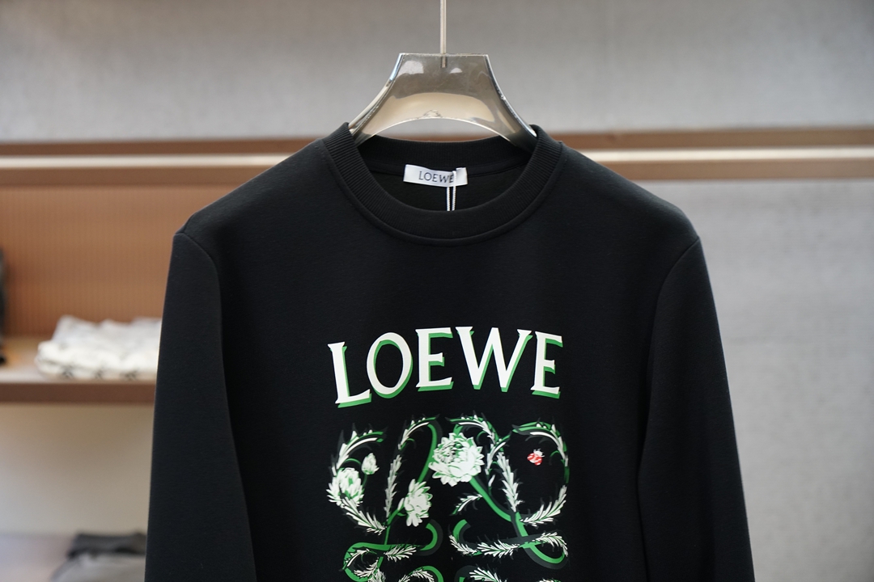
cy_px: 291
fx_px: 2148
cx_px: 437
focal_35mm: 88
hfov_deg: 23.0
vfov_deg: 15.4
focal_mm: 59
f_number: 4
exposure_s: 1/125
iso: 800
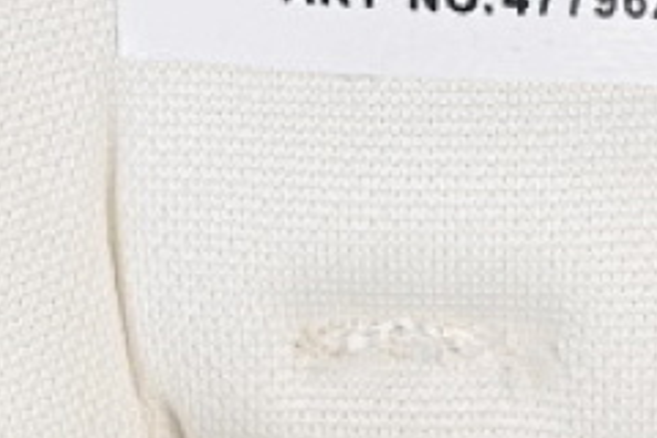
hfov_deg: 6.1
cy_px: 383
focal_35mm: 337
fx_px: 6150
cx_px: 443
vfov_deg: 4.1
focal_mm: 50
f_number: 8
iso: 160
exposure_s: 1/80
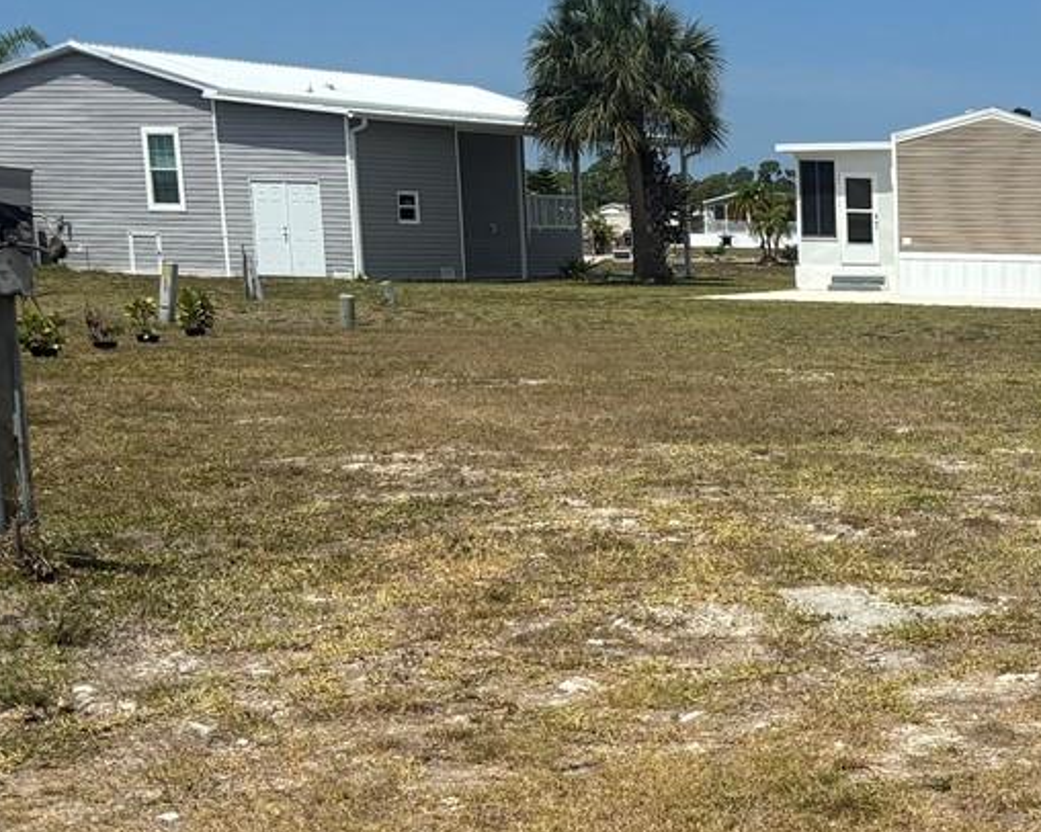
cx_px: 1326
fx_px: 2464
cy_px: 795
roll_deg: -1.3
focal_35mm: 80
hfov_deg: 21.7
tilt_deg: -12.7
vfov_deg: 18.7
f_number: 1.6
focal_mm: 5.96
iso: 50
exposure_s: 1/5076
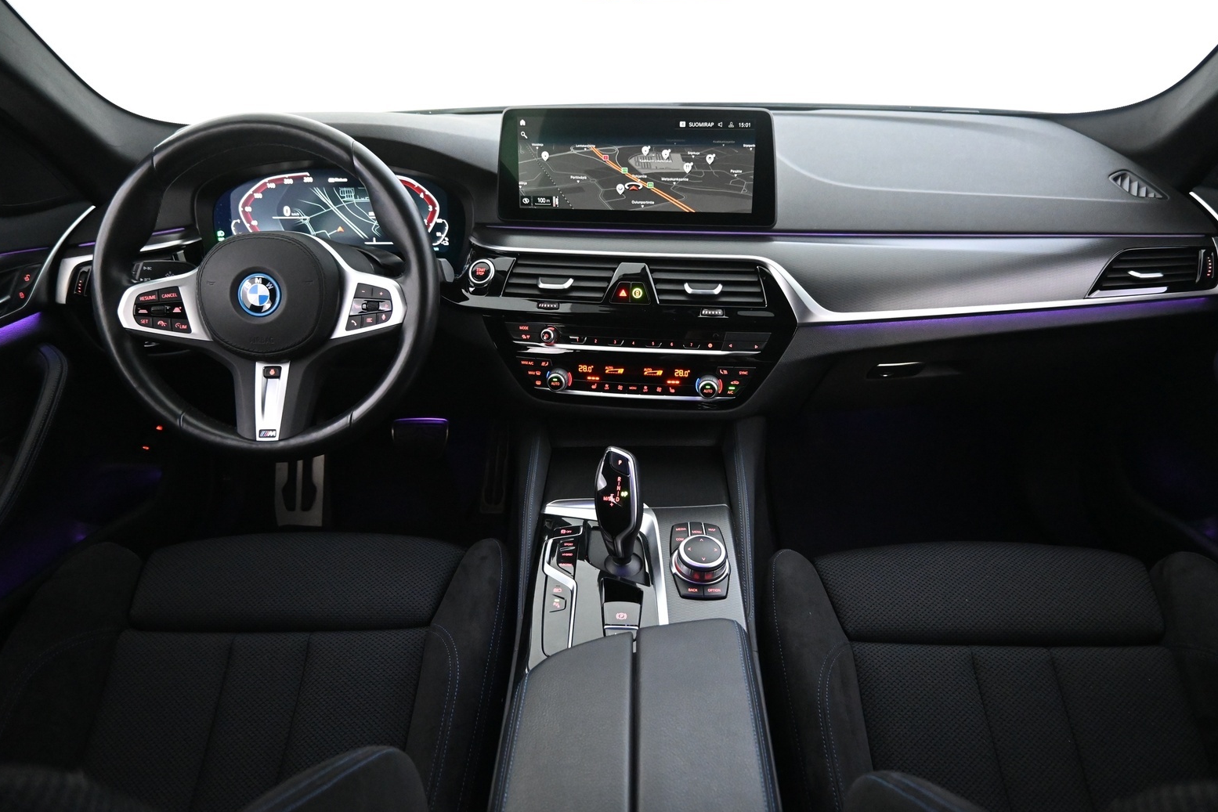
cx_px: 627
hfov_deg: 71.5
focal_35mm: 25
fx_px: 846
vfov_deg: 51.3
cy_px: 402
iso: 4500
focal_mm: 16
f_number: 3.5
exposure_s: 1/25
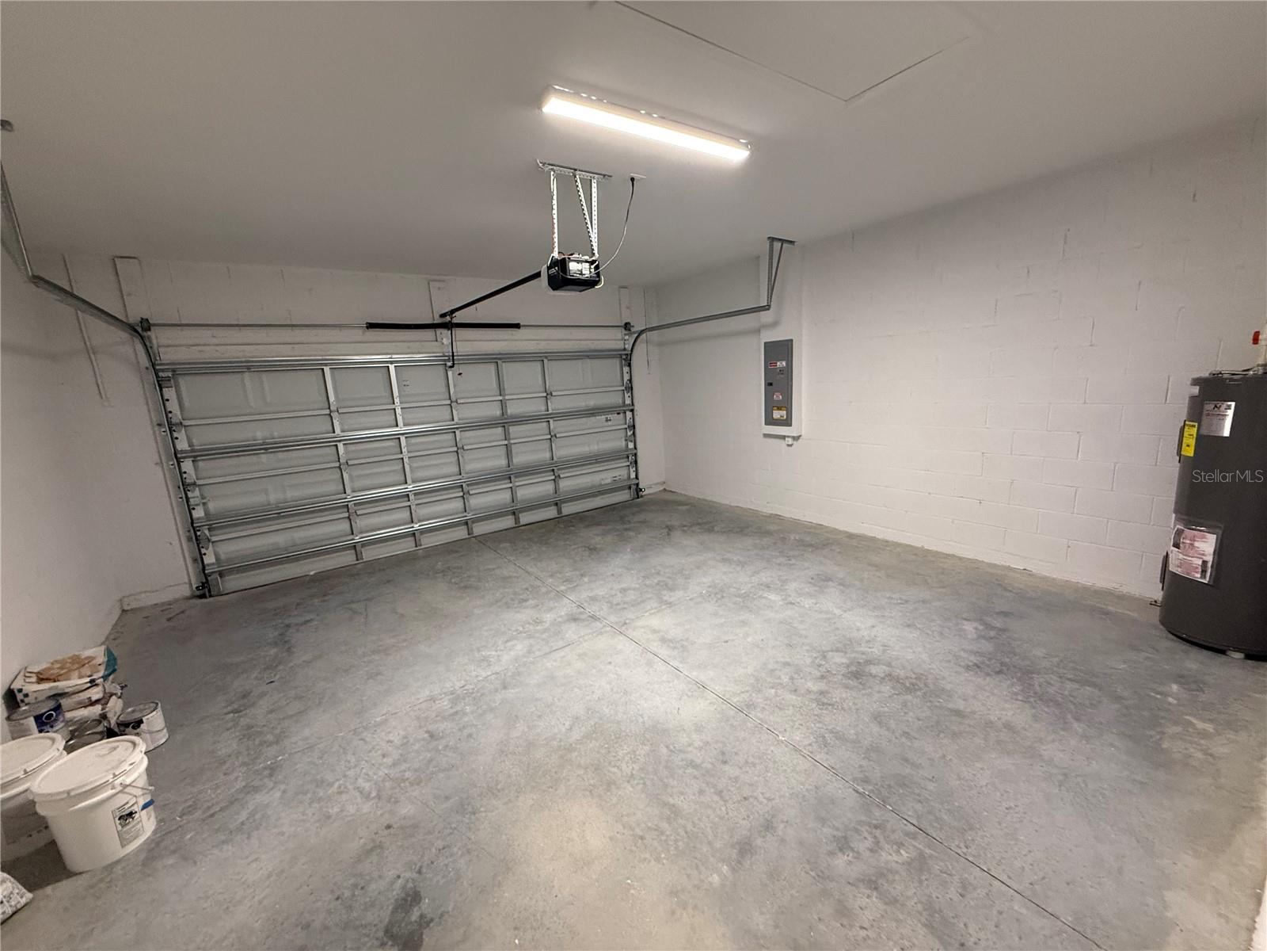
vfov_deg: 85.7
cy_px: 476
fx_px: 512
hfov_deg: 102.1
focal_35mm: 14
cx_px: 634
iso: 400
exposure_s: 1/60
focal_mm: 2.22
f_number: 2.2
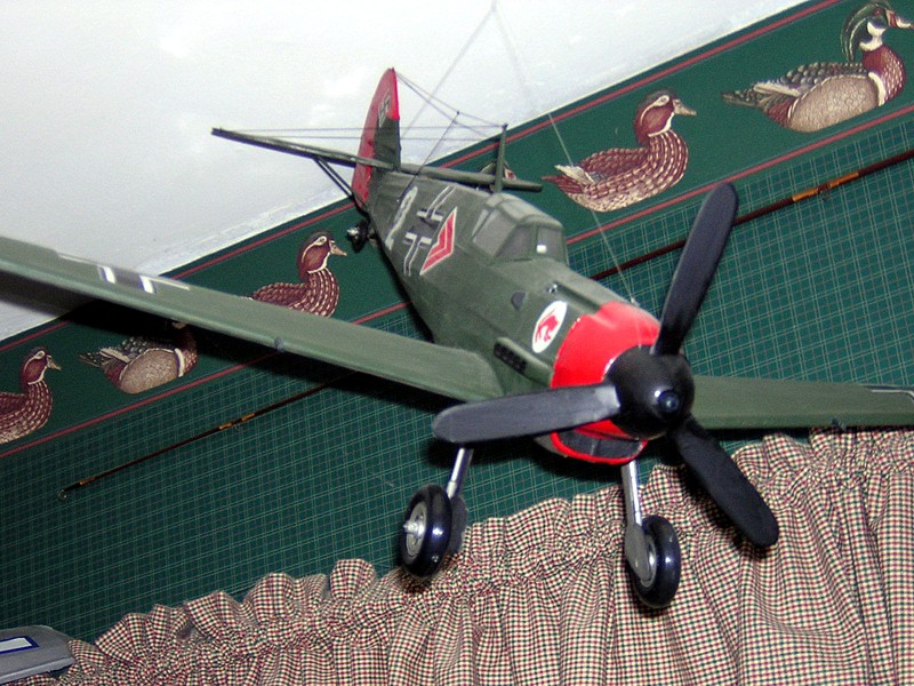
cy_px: 343
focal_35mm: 77
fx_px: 2033
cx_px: 457
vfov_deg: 19.1
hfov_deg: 25.3
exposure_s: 1/60.1
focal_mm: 10.1
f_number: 3.9
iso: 170
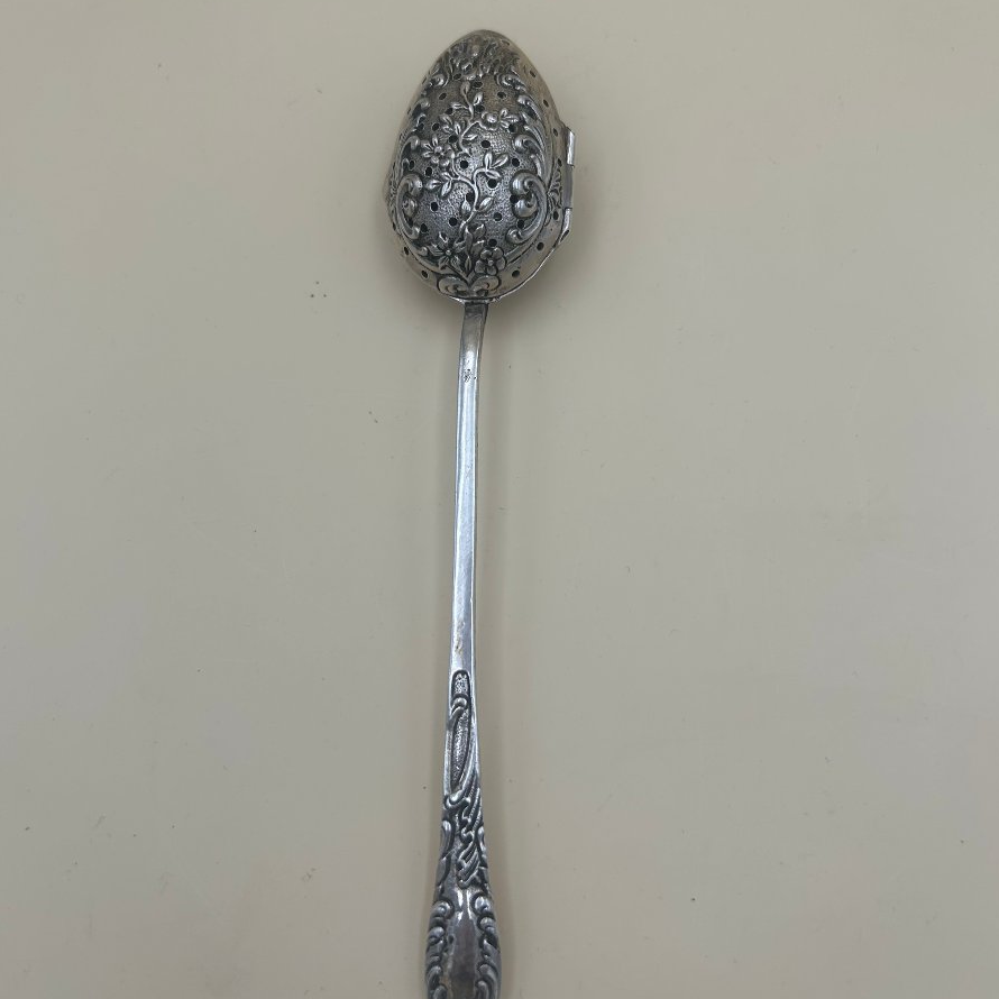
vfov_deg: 52.4
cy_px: 442
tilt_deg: -74.9
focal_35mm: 31
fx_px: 1012
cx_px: 504
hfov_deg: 52.5
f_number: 1.5
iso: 50
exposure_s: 1/1901
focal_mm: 5.7
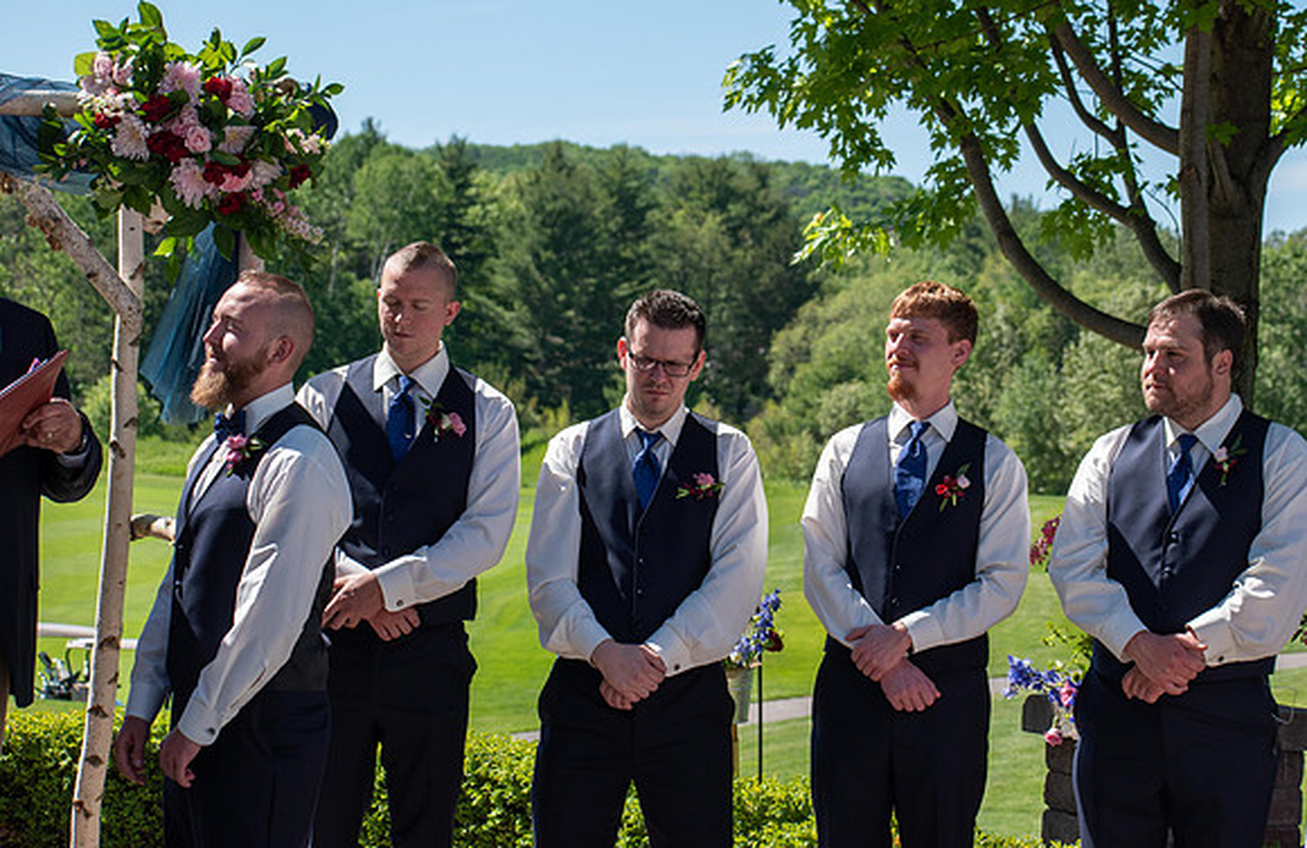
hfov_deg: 18.3
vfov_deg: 11.9
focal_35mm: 113
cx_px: 695
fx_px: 4053
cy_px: 385
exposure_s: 1/640
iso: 200
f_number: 6.3
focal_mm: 70
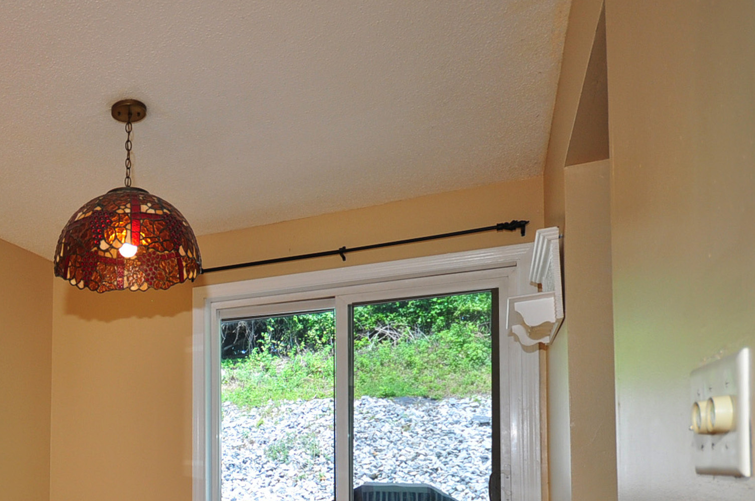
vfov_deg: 38.9
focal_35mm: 32
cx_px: 117
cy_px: 424
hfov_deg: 53.5
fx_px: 670
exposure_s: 1/125
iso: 250
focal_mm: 11
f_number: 4.2
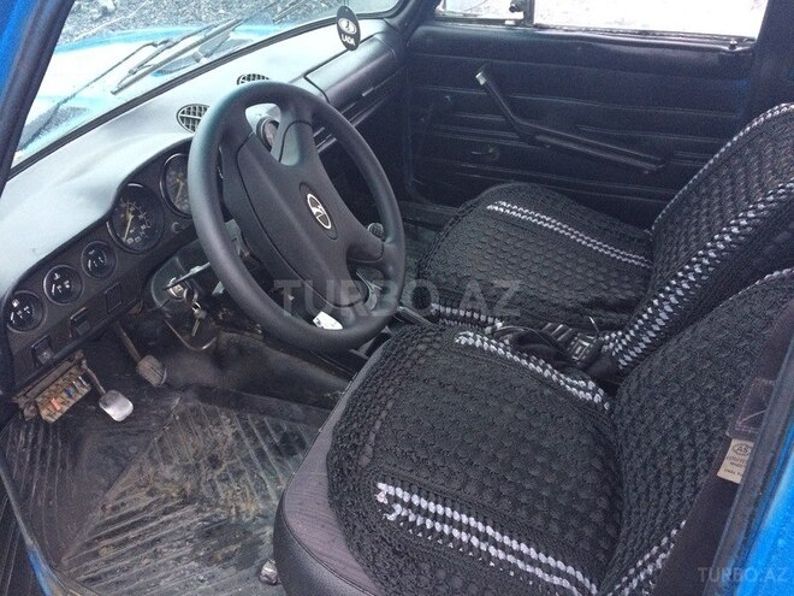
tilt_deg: -37.2
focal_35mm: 29
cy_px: 298
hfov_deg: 61.7
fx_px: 665
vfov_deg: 48.2
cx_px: 397
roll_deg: +3.6
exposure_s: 1/33
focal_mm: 4.15
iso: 320
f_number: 2.2
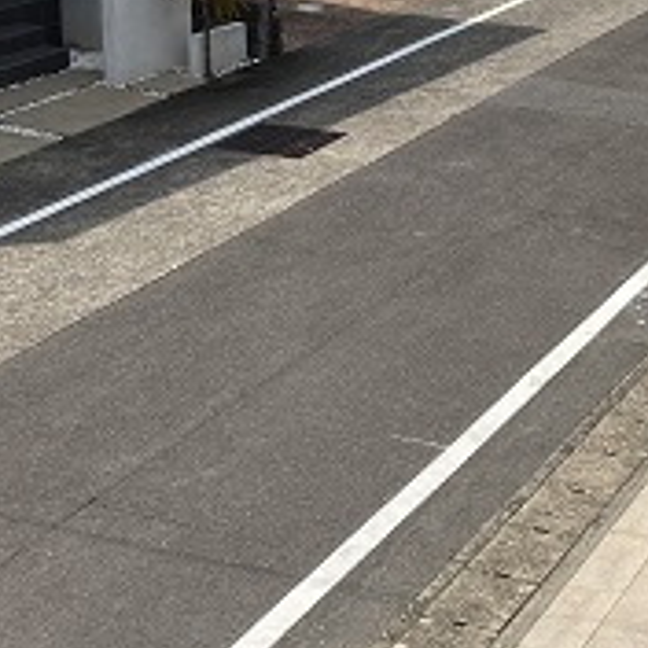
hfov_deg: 20.0
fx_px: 1800
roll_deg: -1.2
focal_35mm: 85
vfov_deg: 20.1
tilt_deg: -13.7
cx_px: 595
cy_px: 107
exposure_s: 1/2114
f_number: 1.8
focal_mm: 3.99
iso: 20
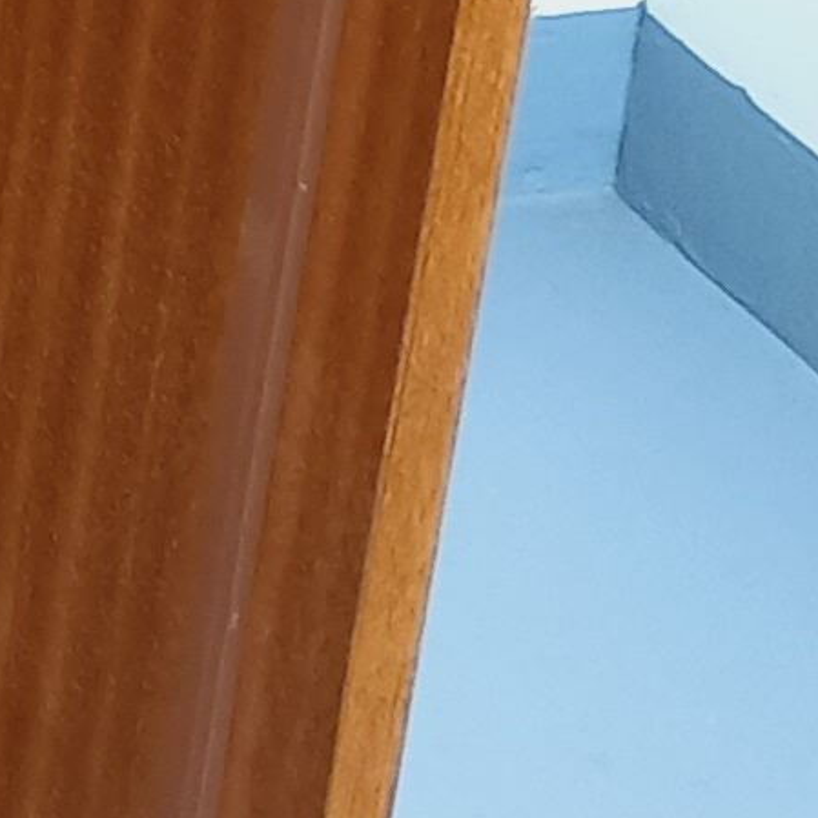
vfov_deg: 8.0
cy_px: -1301
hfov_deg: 7.5
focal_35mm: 197
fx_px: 5267
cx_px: -1860
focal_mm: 4.65
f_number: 1.8
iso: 320
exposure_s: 1/33
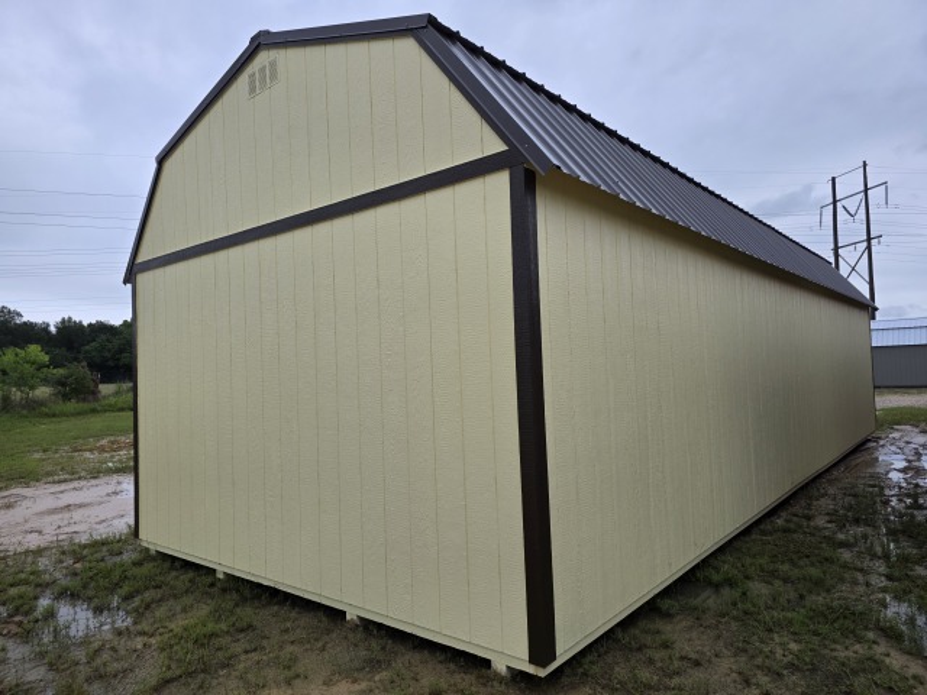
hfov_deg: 73.9
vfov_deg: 58.9
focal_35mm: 23
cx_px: 464
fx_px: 616
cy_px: 348
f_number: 1.7
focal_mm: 6.3
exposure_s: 1/5017
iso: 80
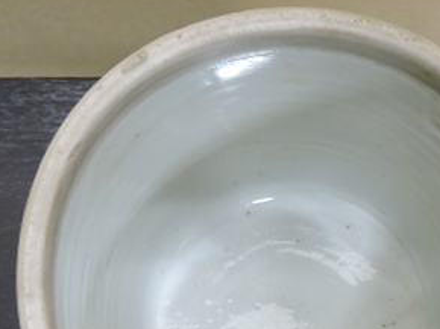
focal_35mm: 53
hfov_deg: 35.6
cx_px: 313
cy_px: 274
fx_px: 673
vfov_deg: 26.8
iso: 400
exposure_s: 1/20
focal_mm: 4.3
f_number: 3.3
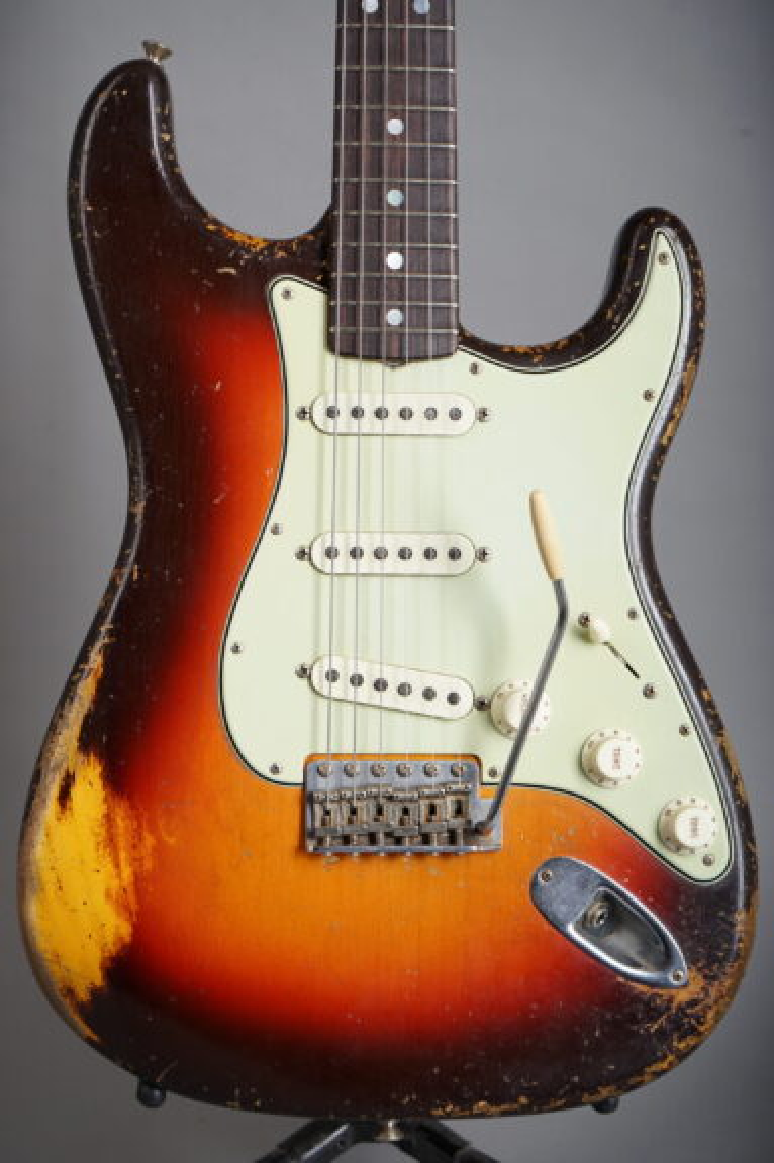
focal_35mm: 65
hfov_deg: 20.9
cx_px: 387
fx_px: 2100
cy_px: 582
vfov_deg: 31.0
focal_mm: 65
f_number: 9
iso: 160
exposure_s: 1/160
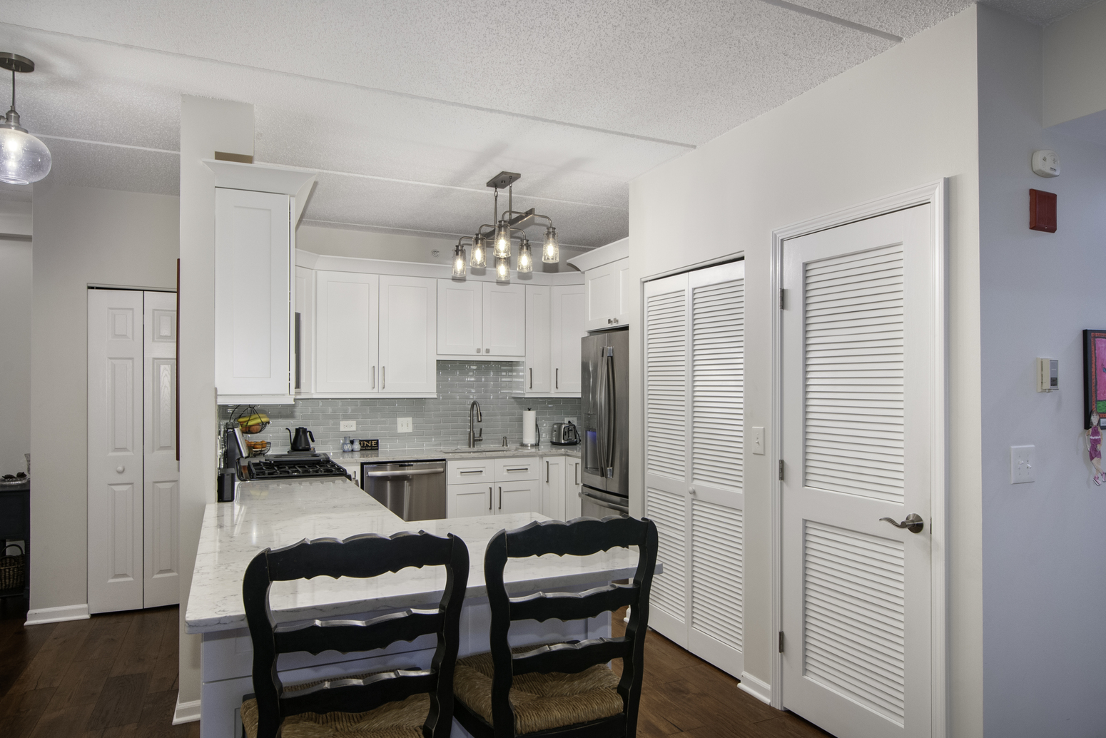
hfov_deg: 78.6
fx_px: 676
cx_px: 553
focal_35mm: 22
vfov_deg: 57.2
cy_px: 363
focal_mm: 14
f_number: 9
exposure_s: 1/250
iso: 640
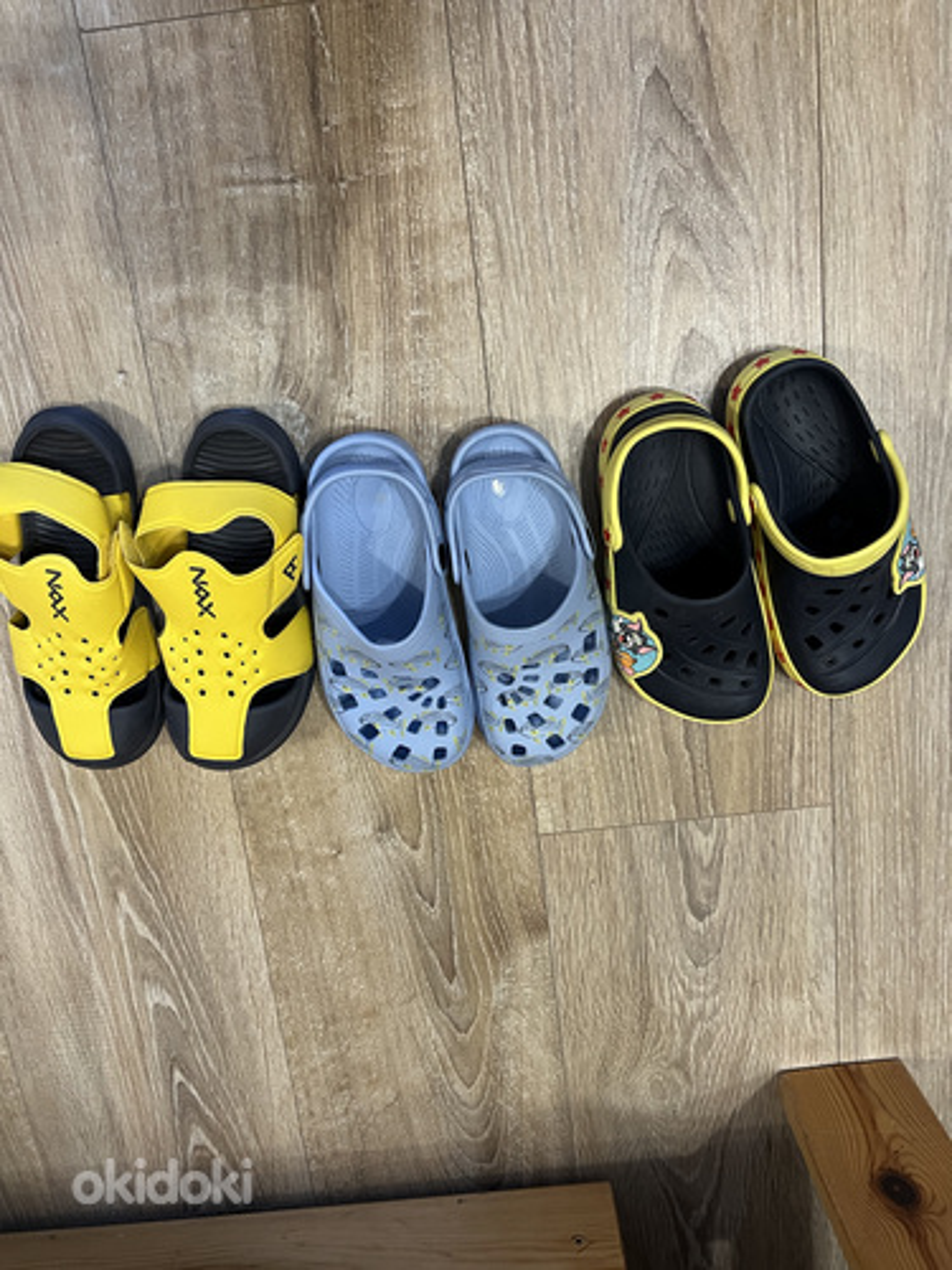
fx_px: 953
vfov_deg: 67.3
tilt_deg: -74.3
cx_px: 476
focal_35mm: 26
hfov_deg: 53.1
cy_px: 635
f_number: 1.5
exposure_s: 1/50
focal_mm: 5.7
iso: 250
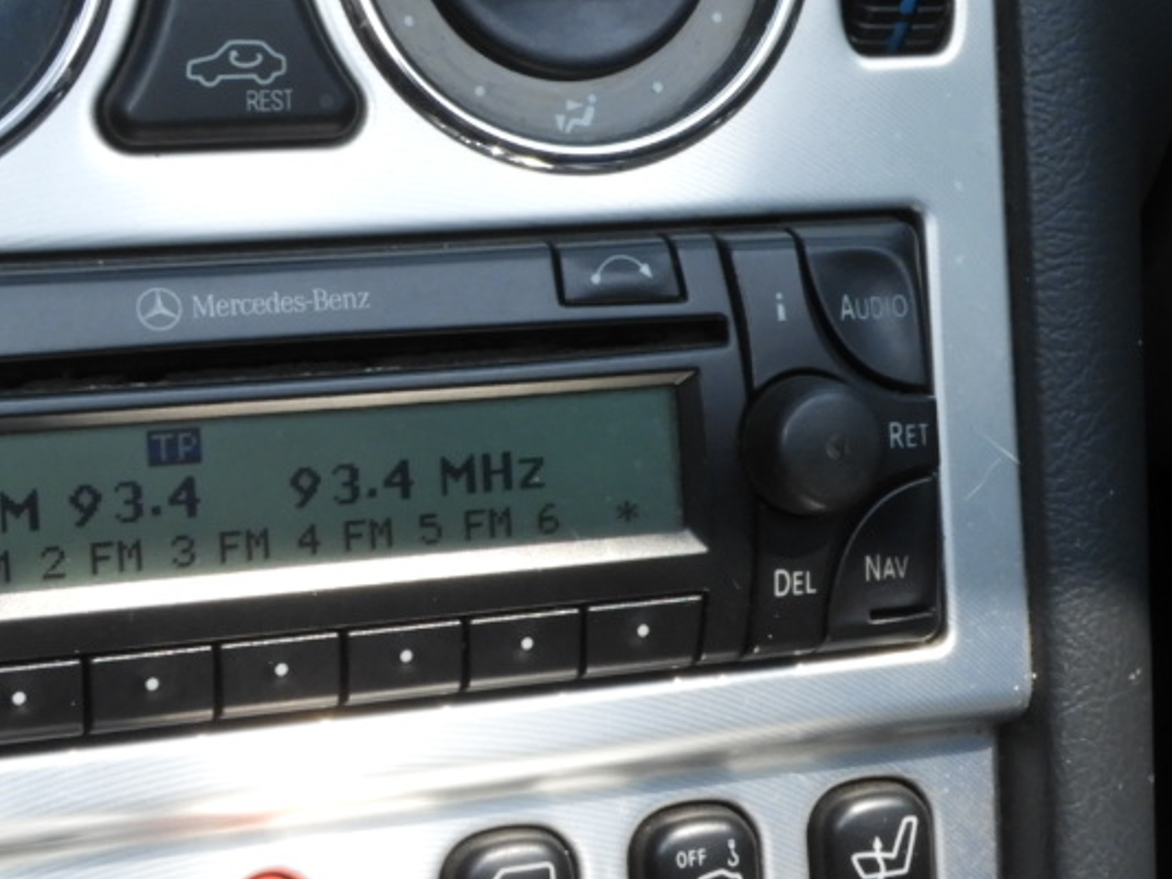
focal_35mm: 72
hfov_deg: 27.0
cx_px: 545
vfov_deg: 20.4
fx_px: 2438
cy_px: 360
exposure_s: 1/100
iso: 100
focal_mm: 4.3
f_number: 7.6
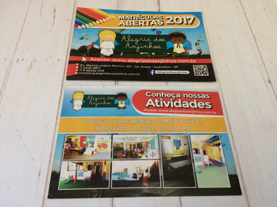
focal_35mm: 29
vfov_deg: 48.2
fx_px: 232
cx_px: 138
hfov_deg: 61.7
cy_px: 104
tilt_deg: -60.9
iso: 40
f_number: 2.2
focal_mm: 4.15
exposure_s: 1/30
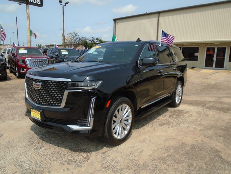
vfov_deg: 53.1
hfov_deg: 67.3
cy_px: 87
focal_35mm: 26
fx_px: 174
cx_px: 116
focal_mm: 4.6
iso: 100
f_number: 3.2
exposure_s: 1/1500
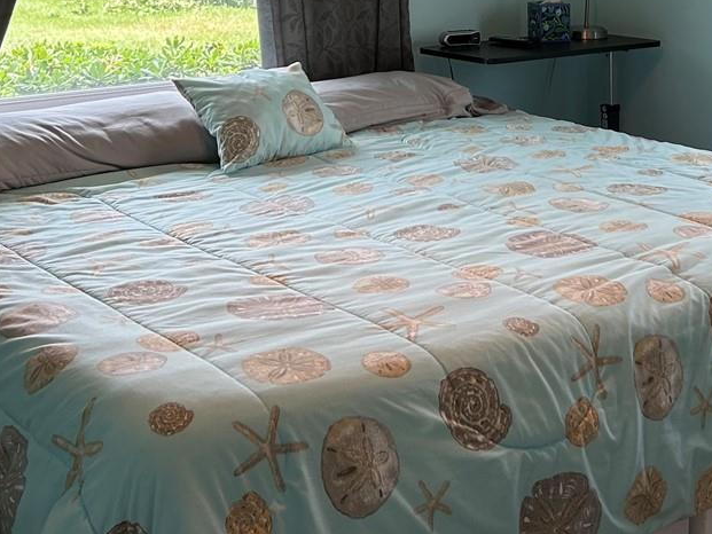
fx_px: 1378
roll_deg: +0.5
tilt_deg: -3.8
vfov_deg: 20.8
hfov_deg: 28.8
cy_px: -61
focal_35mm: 67
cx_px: 452
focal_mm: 5.7
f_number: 1.5
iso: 40
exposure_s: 1/120
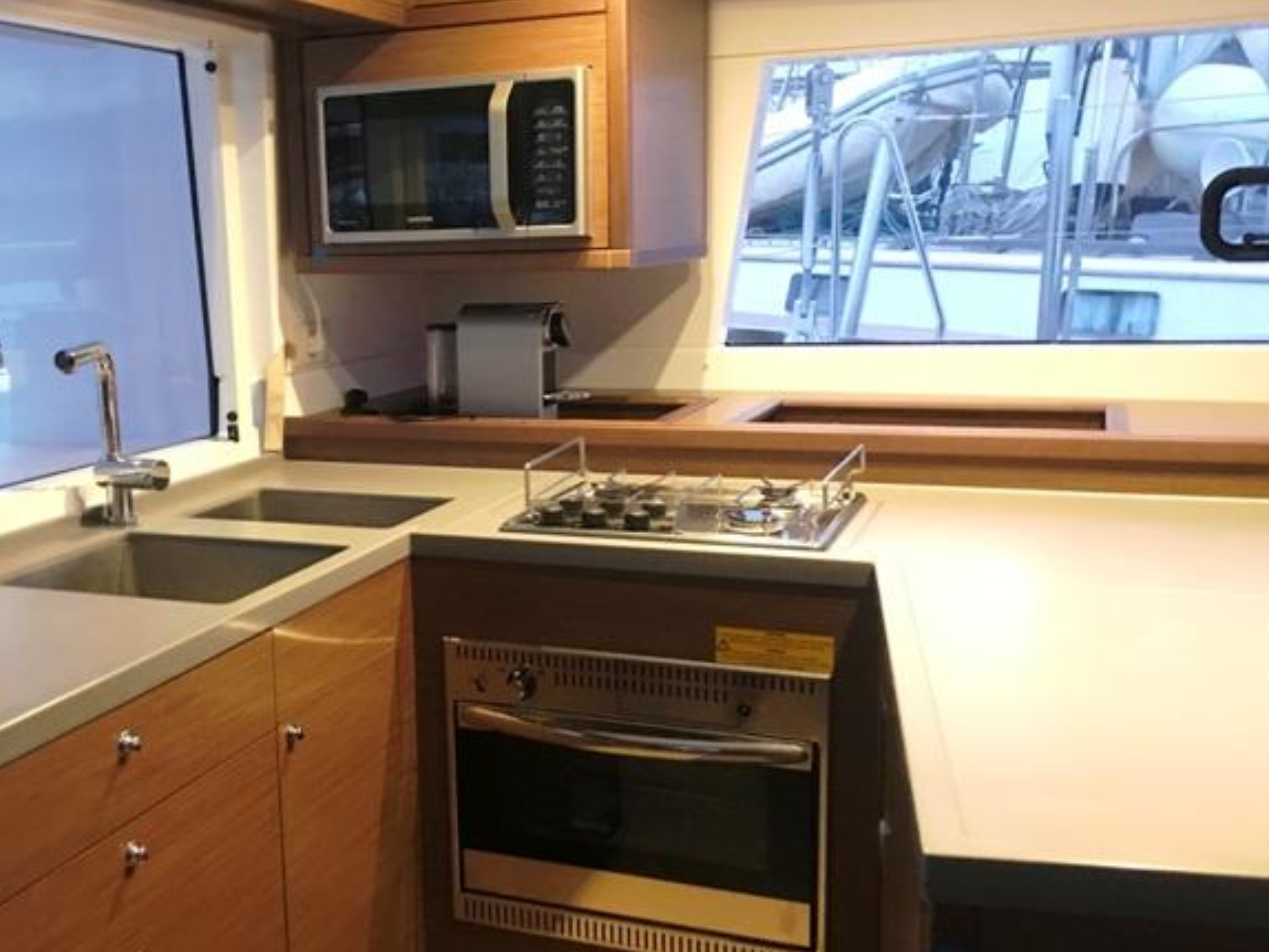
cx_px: 453
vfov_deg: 36.8
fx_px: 1430
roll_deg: +1.0
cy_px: 521
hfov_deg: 47.3
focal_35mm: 39
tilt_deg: -10.5
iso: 100
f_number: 1.8
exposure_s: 1/5
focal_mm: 3.99
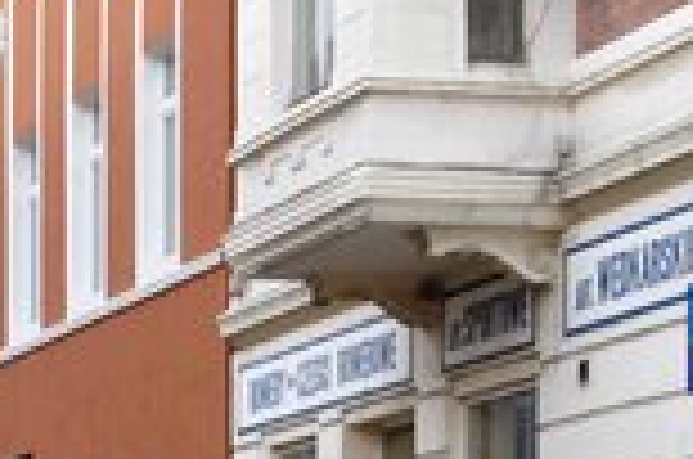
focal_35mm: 158
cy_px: 909
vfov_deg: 8.2
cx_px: -108
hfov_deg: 12.7
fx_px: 3037
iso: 200
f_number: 9
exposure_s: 1/100
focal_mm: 25
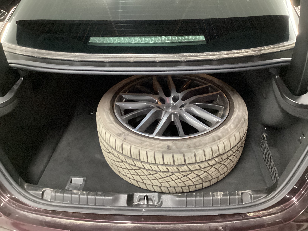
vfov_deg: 45.4
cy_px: 116
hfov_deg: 58.4
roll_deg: +0.3
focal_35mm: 31
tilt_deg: -37.2
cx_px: 154
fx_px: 276
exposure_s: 1/20
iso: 800
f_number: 2.4
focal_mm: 3.3
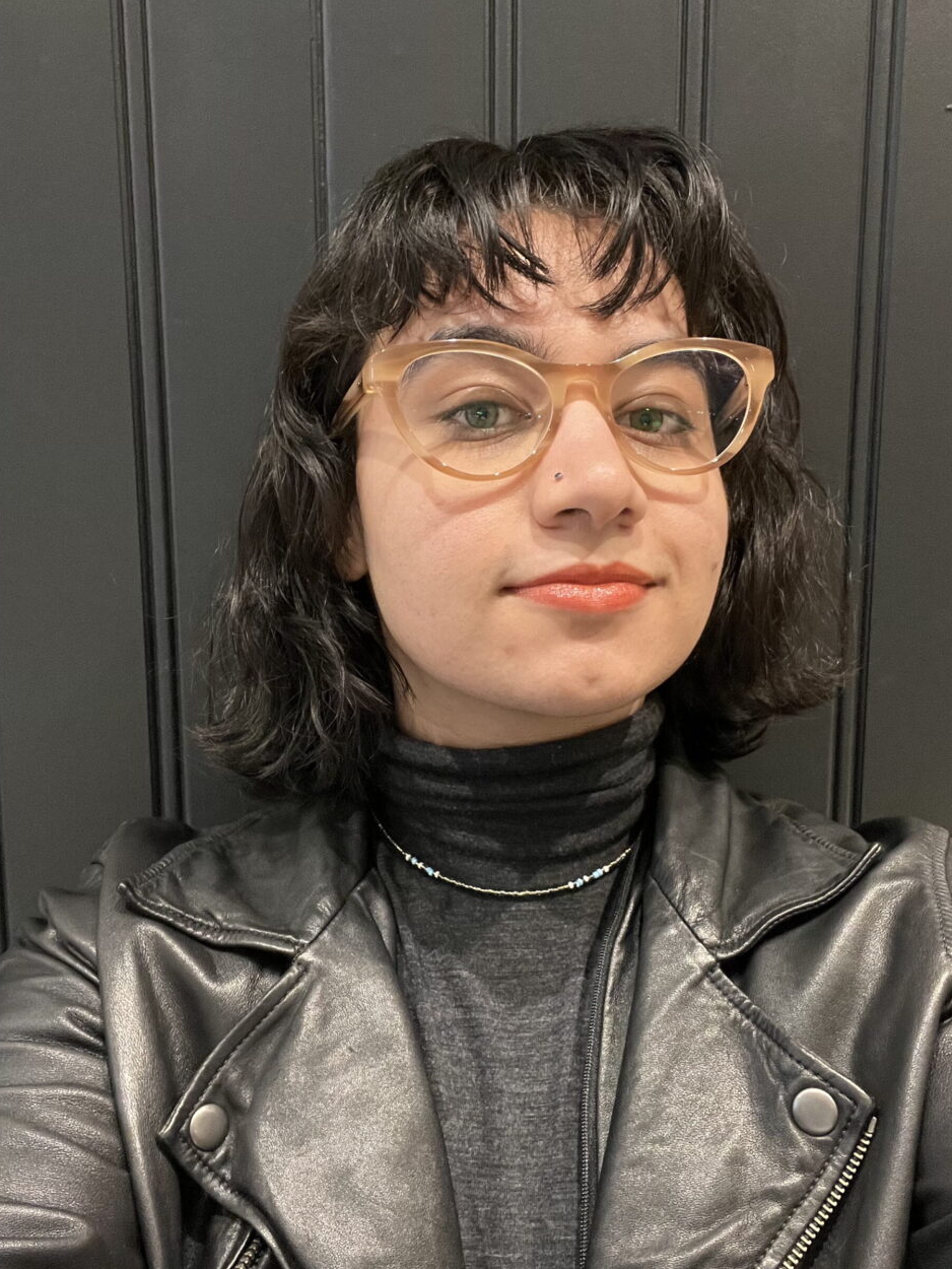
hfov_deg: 44.2
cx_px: 494
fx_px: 1173
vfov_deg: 56.8
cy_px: 675
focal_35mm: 32
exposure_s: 1/60
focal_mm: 2.71
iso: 250
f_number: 2.2
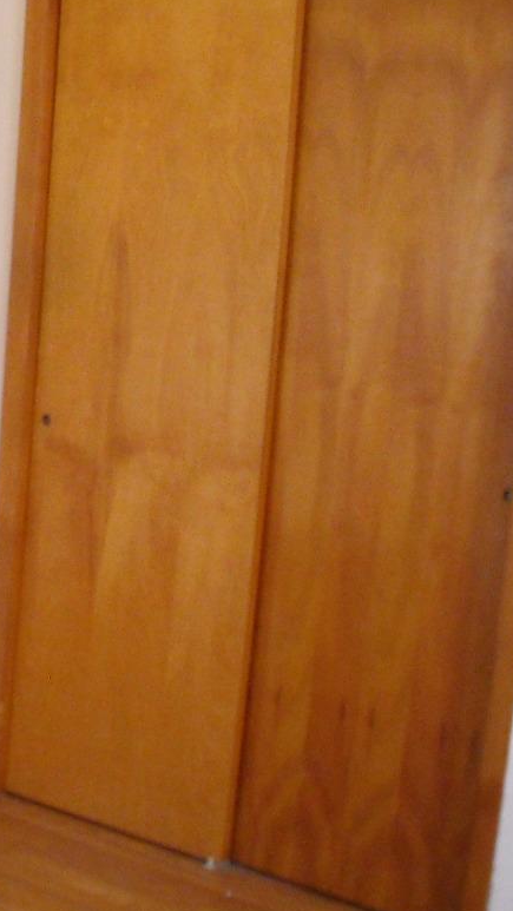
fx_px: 1789
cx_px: -272
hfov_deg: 15.0
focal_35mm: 74
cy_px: 393
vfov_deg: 28.6
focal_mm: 5.7
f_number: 2.8
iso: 400
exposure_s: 1/36
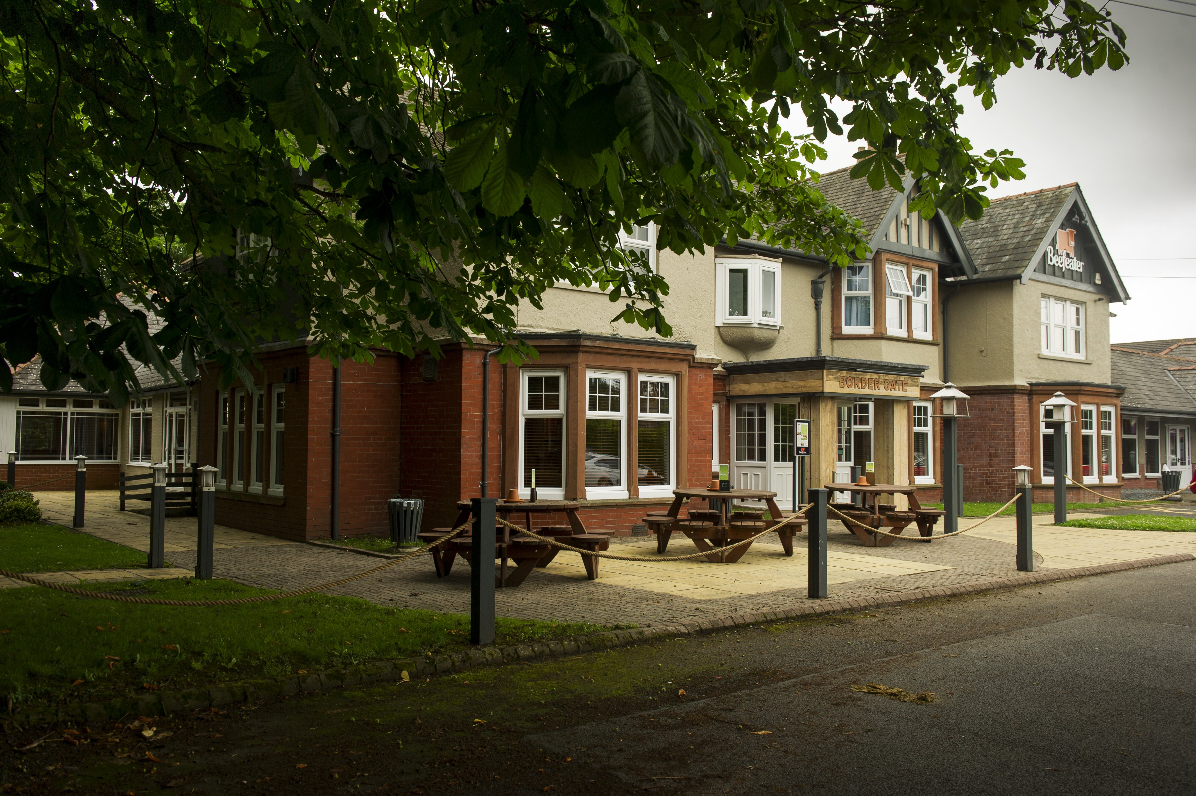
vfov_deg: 42.3
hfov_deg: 60.3
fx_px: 1029
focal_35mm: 31
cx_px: 598
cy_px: 398
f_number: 5.6
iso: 200
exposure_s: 1/200
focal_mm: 31
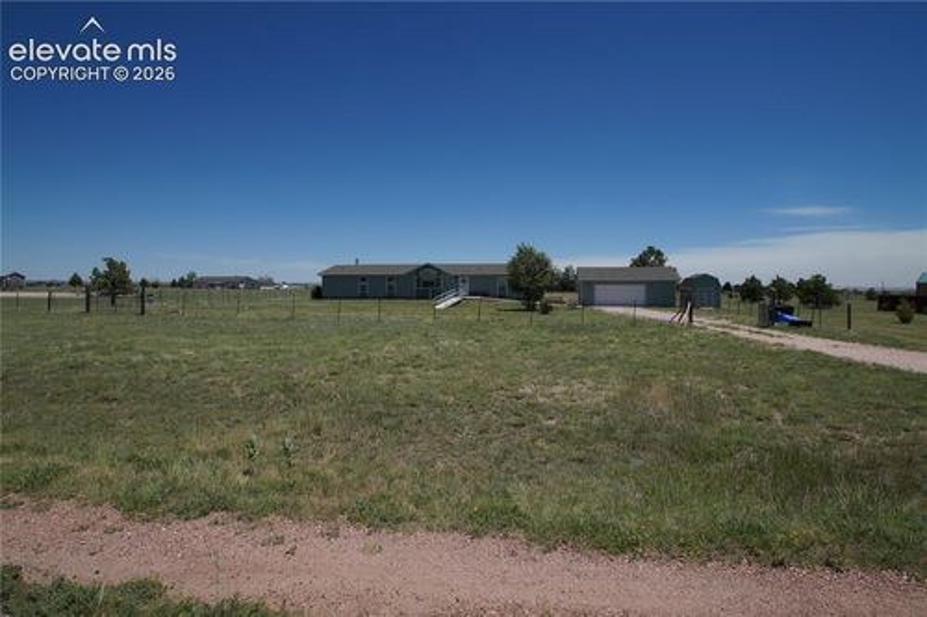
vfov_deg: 67.3
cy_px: 308
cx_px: 464
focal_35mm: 18
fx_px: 463
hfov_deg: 90.0
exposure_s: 1/400
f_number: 8
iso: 100
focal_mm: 12
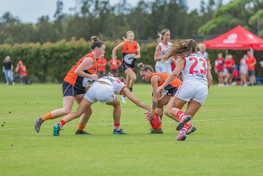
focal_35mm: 368
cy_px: 88
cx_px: 132
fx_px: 2688
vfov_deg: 3.7
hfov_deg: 5.6
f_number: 7.1
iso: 800
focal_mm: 360
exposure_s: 1/1600
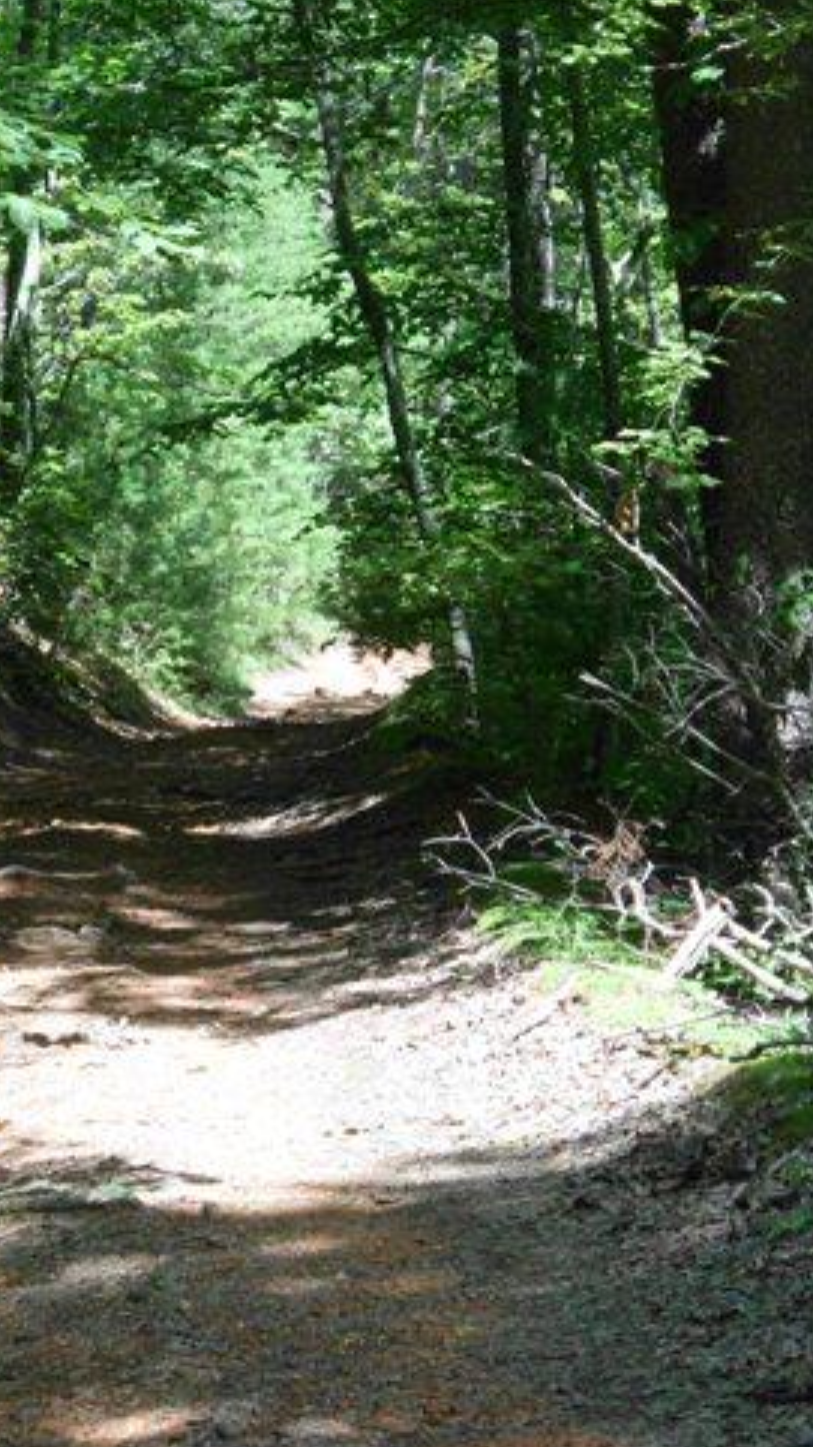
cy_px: 618
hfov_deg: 10.6
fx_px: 4371
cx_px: 198
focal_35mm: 114
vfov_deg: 18.8
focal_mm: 11.31
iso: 100
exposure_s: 1/112
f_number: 4.5
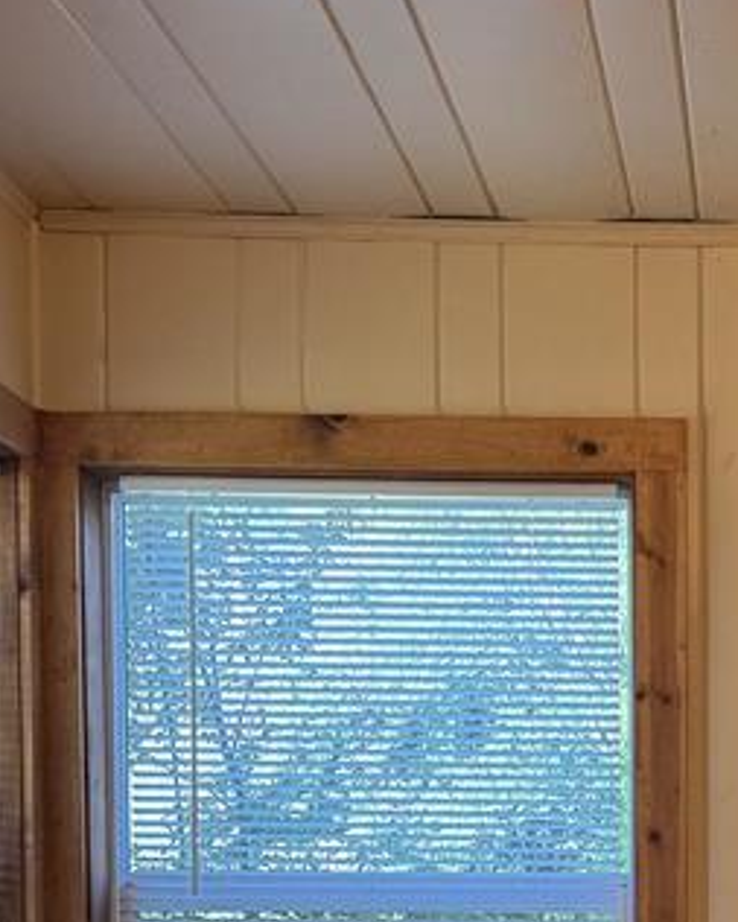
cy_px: 989
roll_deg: -0.1
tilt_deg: -2.5
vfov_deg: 23.6
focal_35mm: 76
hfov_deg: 19.4
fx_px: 2074
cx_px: 791
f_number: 1.78
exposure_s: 1/120
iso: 160
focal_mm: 6.76
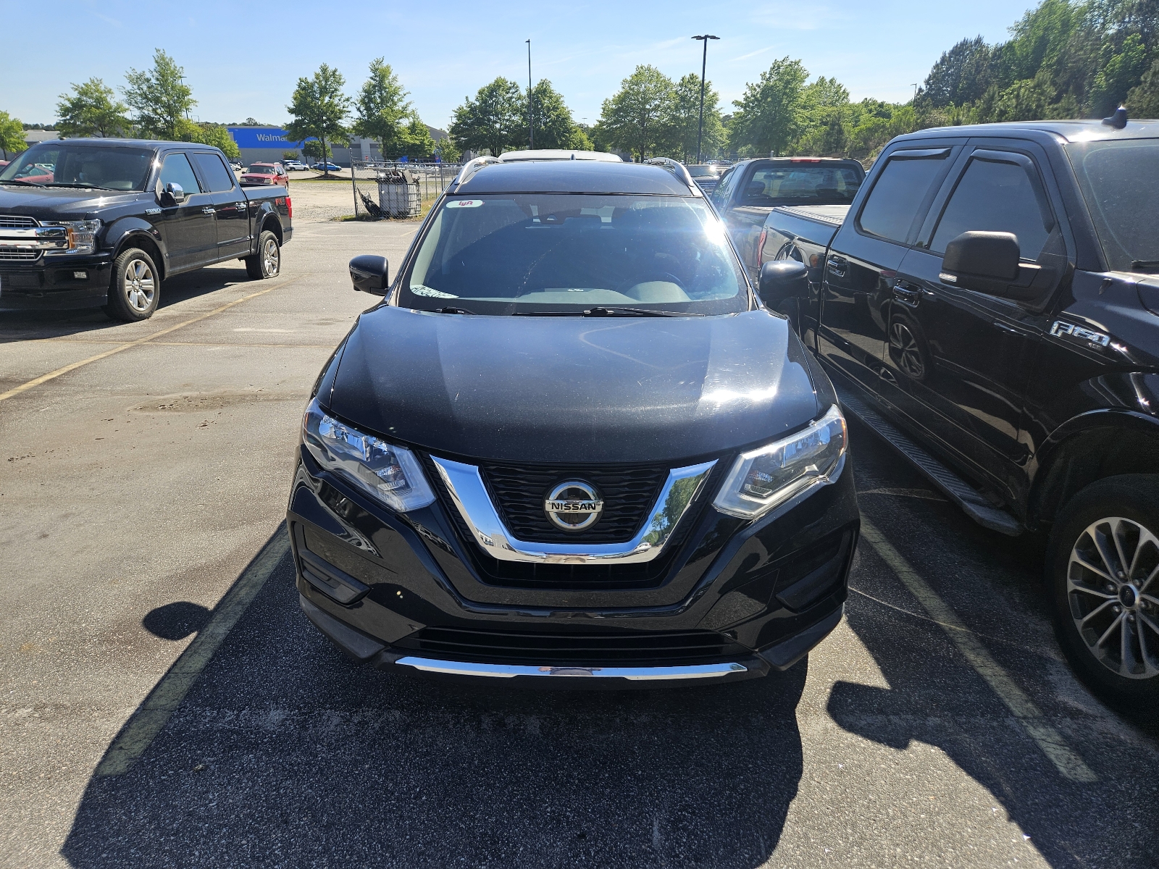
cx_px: 580
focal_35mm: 23
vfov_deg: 58.9
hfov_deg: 73.9
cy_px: 434
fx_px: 770
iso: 25
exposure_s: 1/1429
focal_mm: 5.4
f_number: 1.8
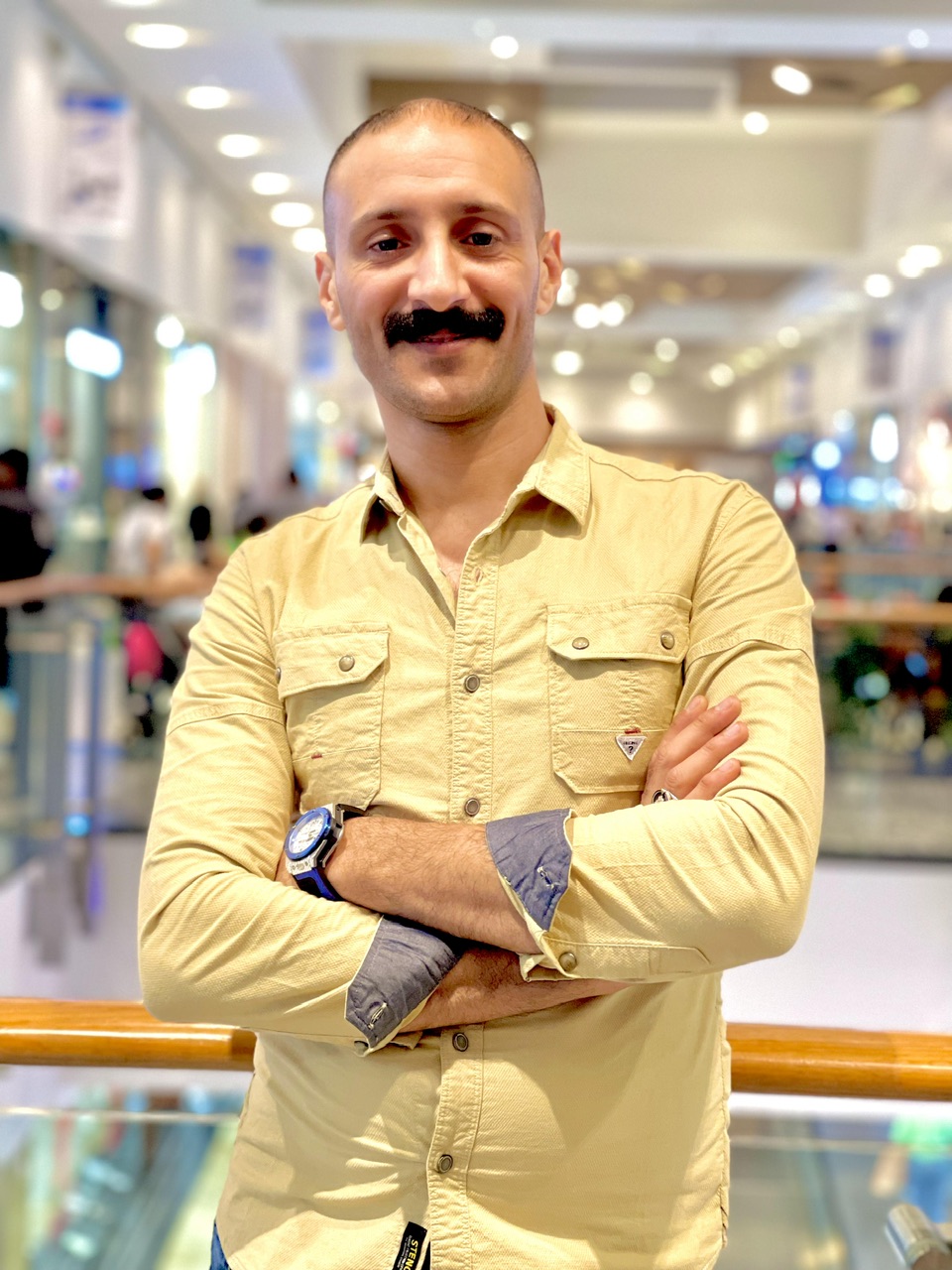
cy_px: 635
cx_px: 476
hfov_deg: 22.9
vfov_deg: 30.3
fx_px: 2347
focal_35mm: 64
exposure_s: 1/33
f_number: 2.2
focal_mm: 7.5
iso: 200
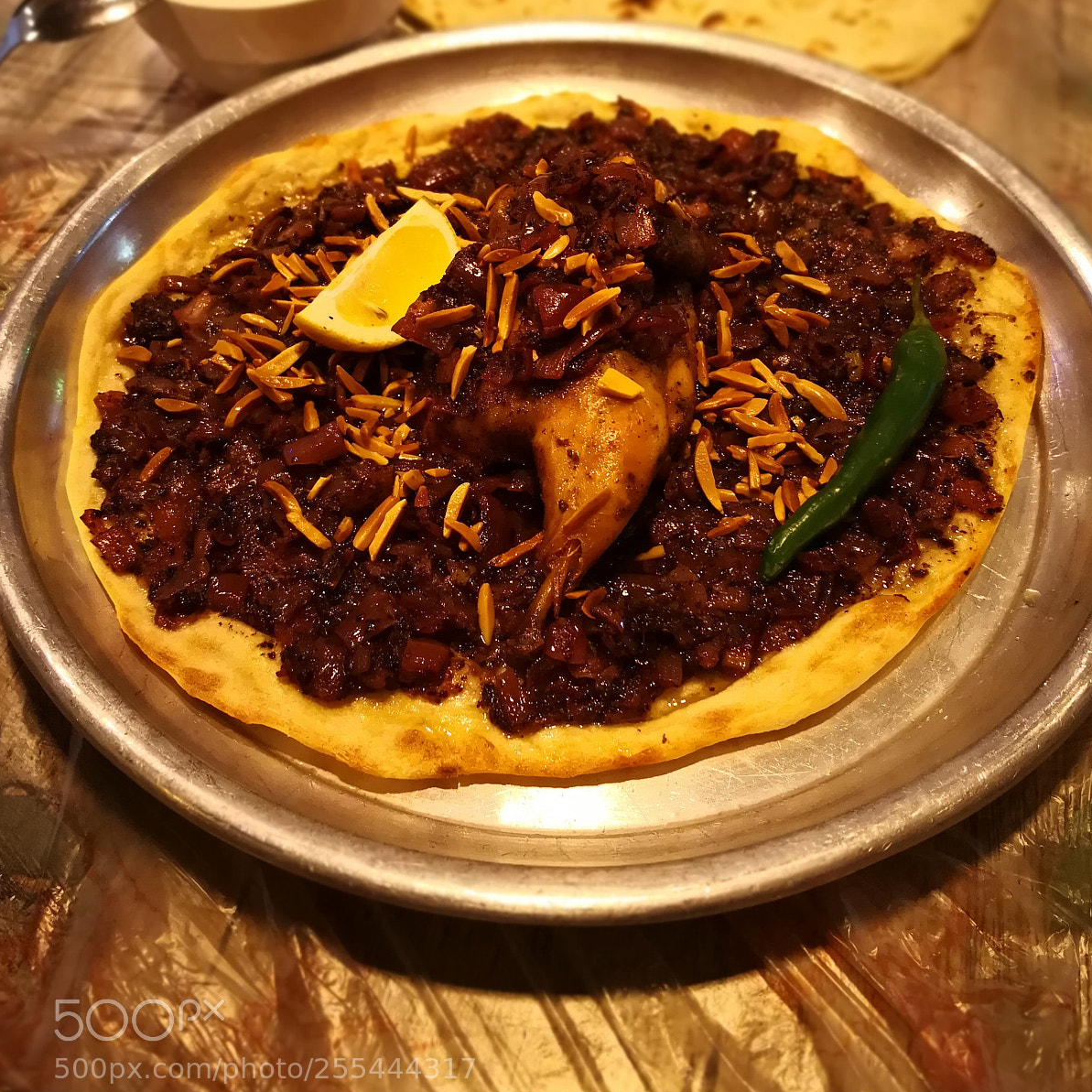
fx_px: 1142
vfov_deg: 50.6
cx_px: 546
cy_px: 408
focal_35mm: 32
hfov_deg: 51.1
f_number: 4
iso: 320
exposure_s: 1/25
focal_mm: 3.95
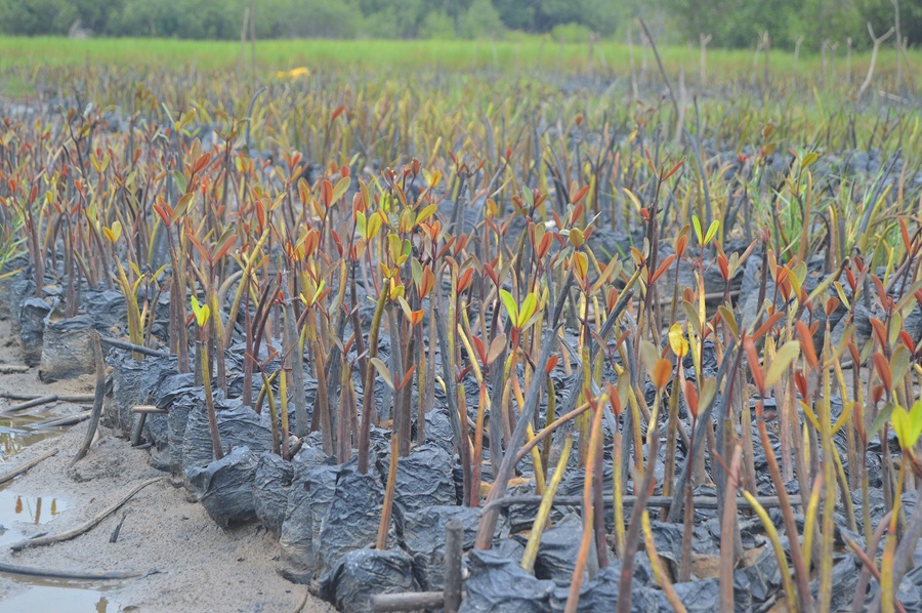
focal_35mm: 82
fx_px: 2111
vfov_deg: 16.5
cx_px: 461
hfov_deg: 24.6
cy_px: 306
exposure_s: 1/125
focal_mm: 55
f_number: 5.6
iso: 100
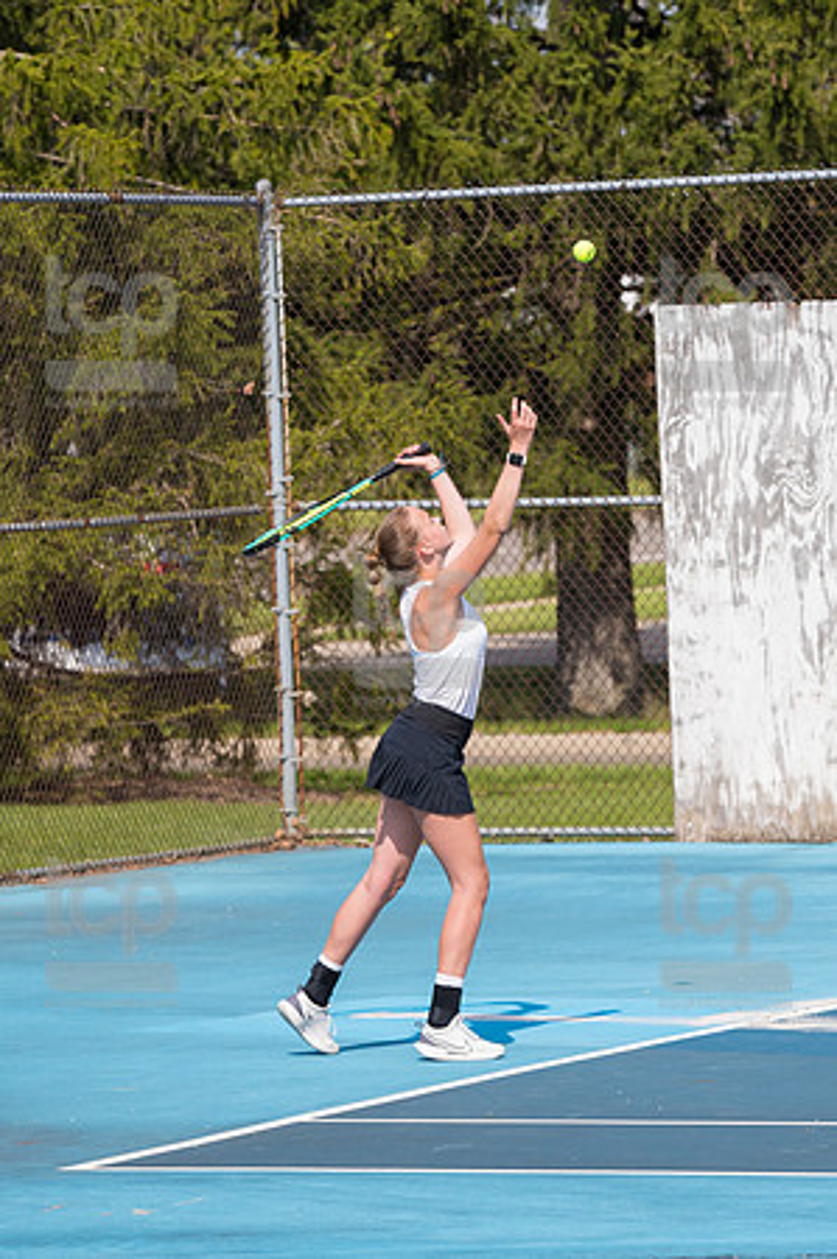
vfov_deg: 8.6
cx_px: 418
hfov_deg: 5.7
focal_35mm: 240
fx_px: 8389
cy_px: 630
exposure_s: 1/1600
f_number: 5.6
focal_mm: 160
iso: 320
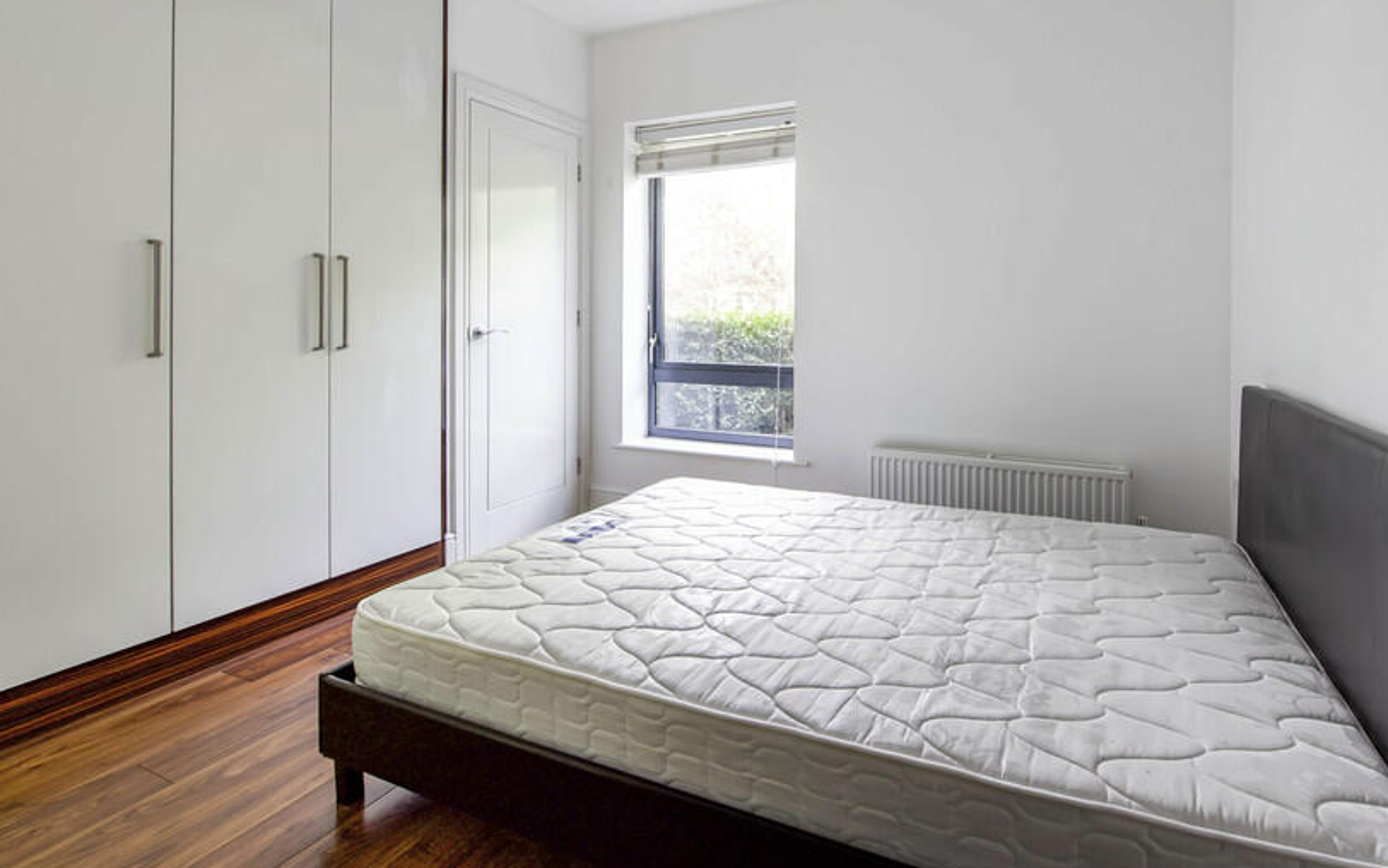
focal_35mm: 18
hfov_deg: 90.5
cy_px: 330
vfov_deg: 64.2
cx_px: 793
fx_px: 681
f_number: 9
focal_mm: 14
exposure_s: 1/13
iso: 320
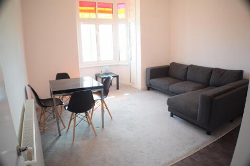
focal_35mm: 32
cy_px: 83
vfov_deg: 41.7
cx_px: 125
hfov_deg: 59.5
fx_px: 219
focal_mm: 21
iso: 400
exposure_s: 1/60
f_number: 4
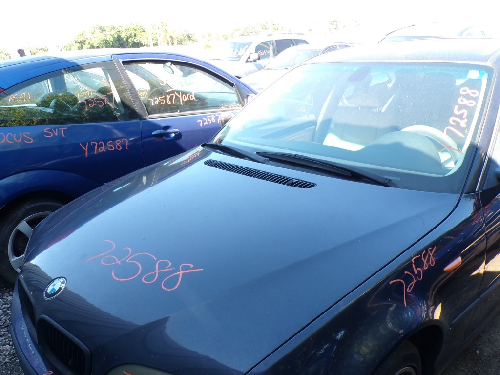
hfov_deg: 59.8
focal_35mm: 30
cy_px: 233
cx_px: 224
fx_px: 433
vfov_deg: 46.4
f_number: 4.4
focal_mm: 4.3
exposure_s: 1/50
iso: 100
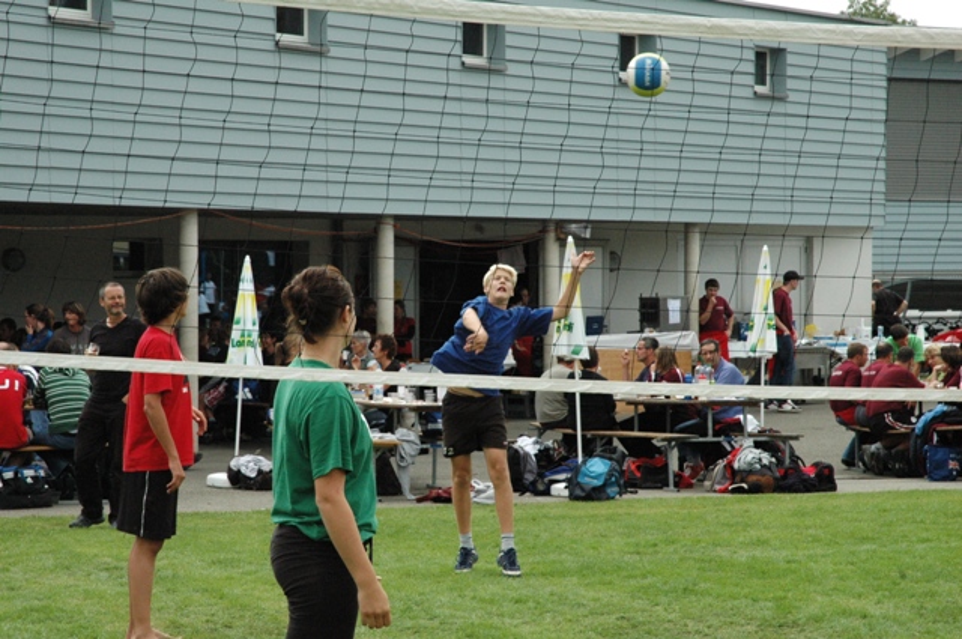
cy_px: 320
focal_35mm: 105
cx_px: 481
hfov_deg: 19.5
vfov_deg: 13.0
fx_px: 2802
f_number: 13
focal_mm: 70
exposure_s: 1/640
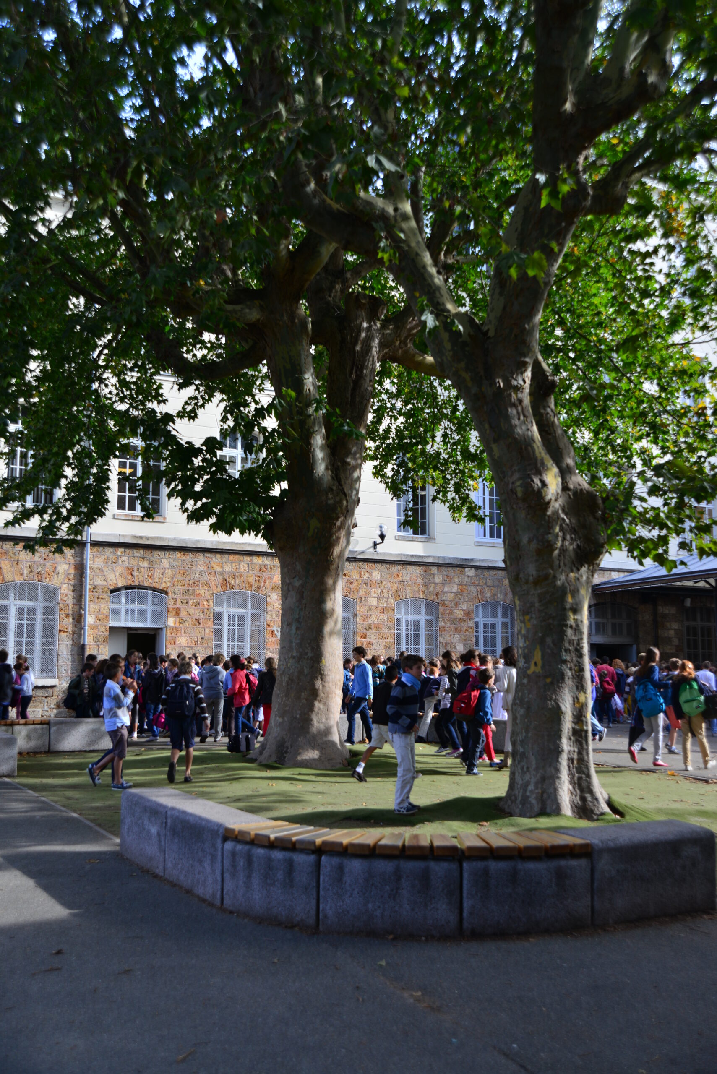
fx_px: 1045
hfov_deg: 37.9
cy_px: 537
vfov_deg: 54.4
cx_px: 358
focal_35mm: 35
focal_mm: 35
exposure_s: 1/200
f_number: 5
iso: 100
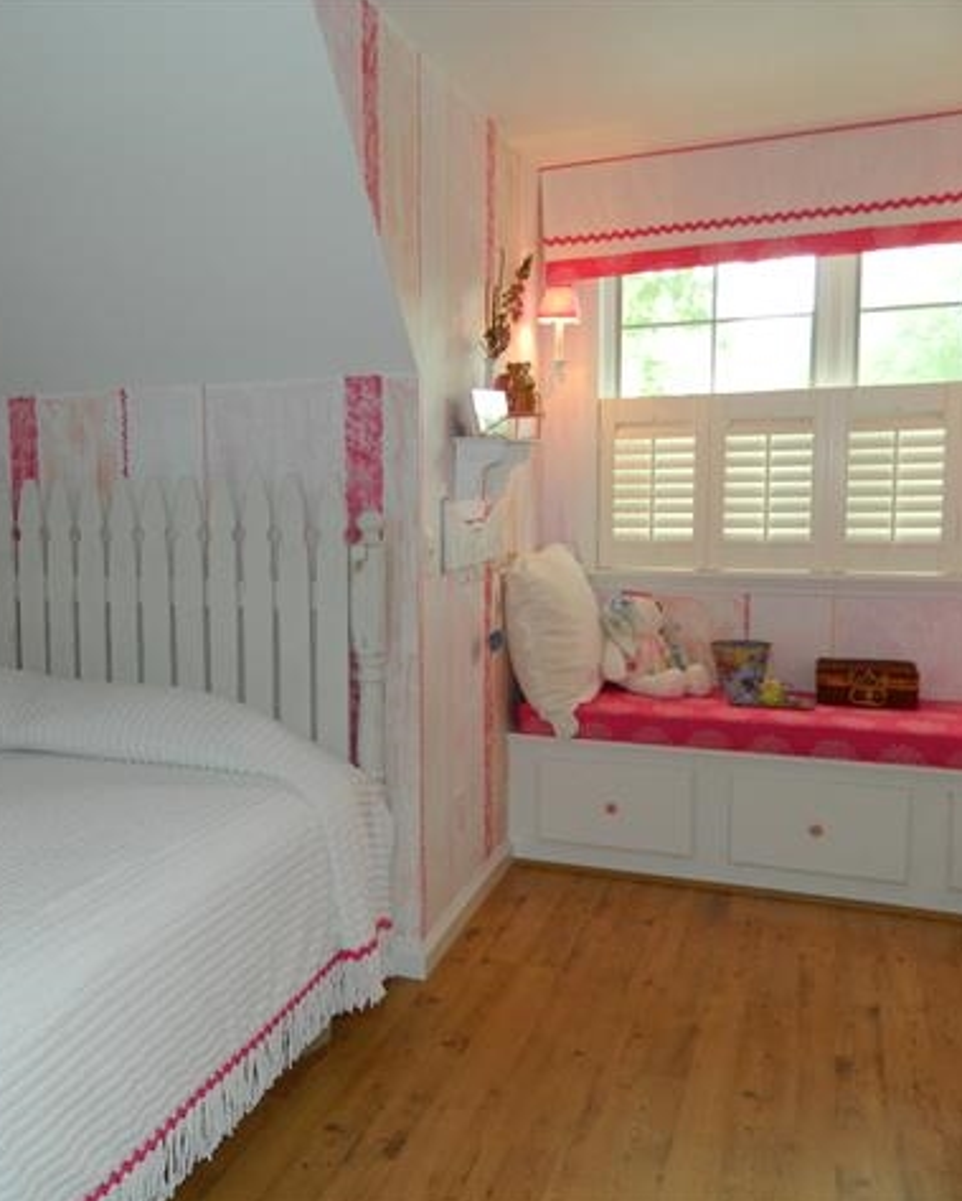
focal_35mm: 33
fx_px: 1173
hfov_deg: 42.7
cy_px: 602
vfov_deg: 54.2
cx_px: 206
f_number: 3.1
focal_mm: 4.5
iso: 200
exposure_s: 1/30
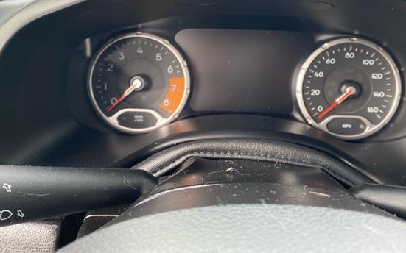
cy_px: 77
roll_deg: -1.0
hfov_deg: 59.5
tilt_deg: -29.2
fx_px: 354
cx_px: 227
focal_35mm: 32
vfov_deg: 38.8
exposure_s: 1/121
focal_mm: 4.25
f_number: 1.8
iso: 80
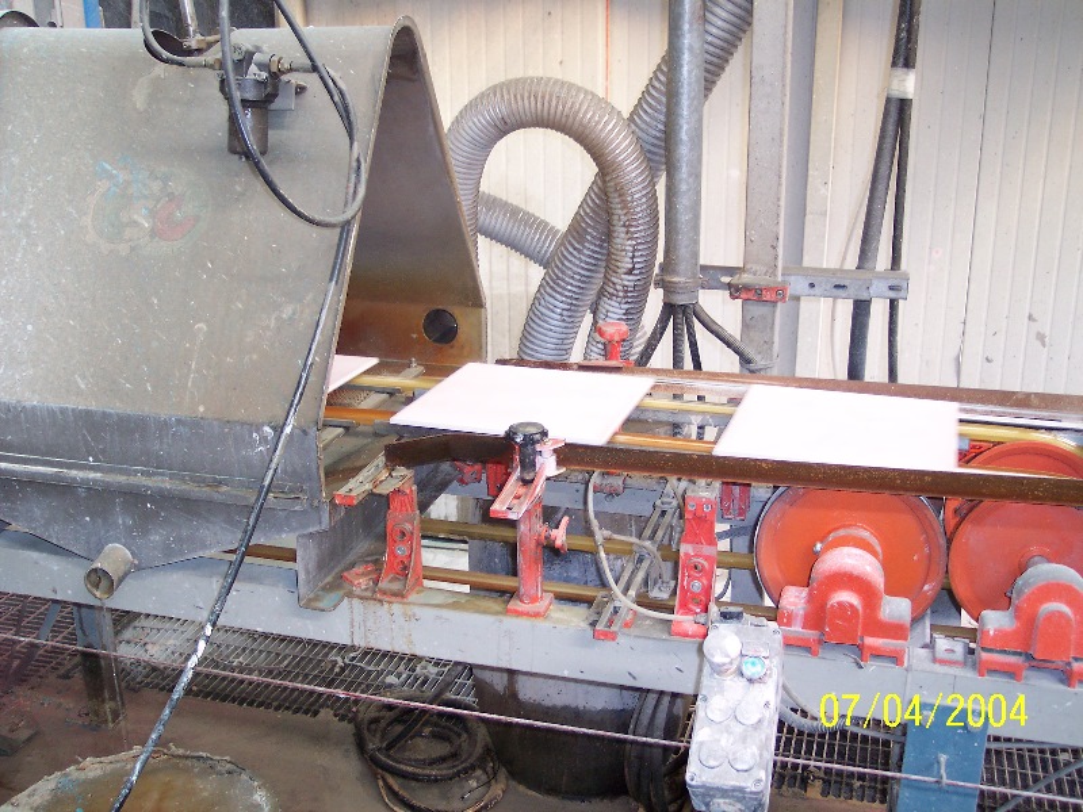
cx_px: 542
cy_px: 406
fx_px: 1189
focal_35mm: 38
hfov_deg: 49.0
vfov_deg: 37.7
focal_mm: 8
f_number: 2.8
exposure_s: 1/45
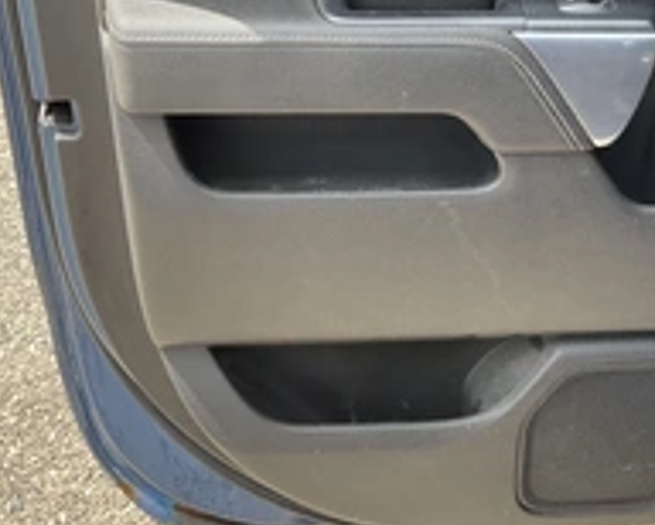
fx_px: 1145
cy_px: 130
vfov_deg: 25.5
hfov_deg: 31.8
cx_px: 406
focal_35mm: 59
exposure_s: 1/358
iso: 25
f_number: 1.8
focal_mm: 3
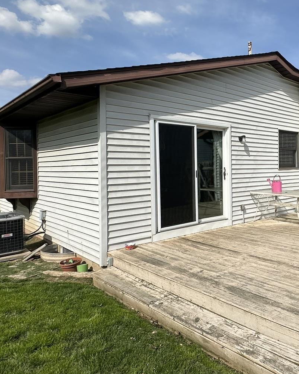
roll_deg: +0.2
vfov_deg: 62.1
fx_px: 310
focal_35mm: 28
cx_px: 262
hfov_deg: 47.0
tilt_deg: -0.7
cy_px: 168
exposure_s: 1/4292
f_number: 2.2
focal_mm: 2.22
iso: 50
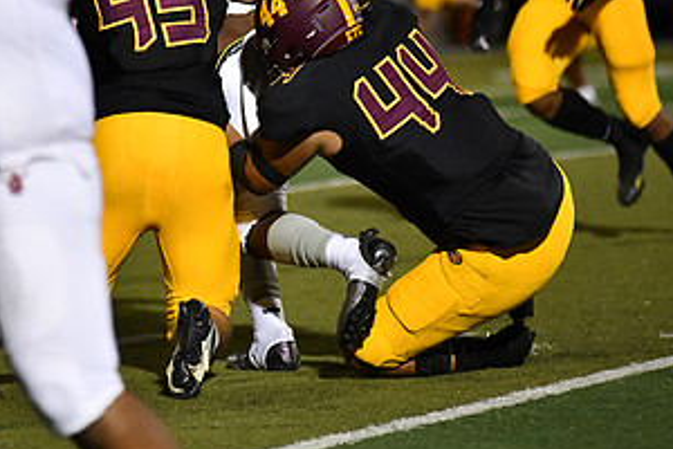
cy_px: 89
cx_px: 179
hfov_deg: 5.3
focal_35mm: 387
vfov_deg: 3.6
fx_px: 7234
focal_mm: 200
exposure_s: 1/3200
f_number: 2.8
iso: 6400
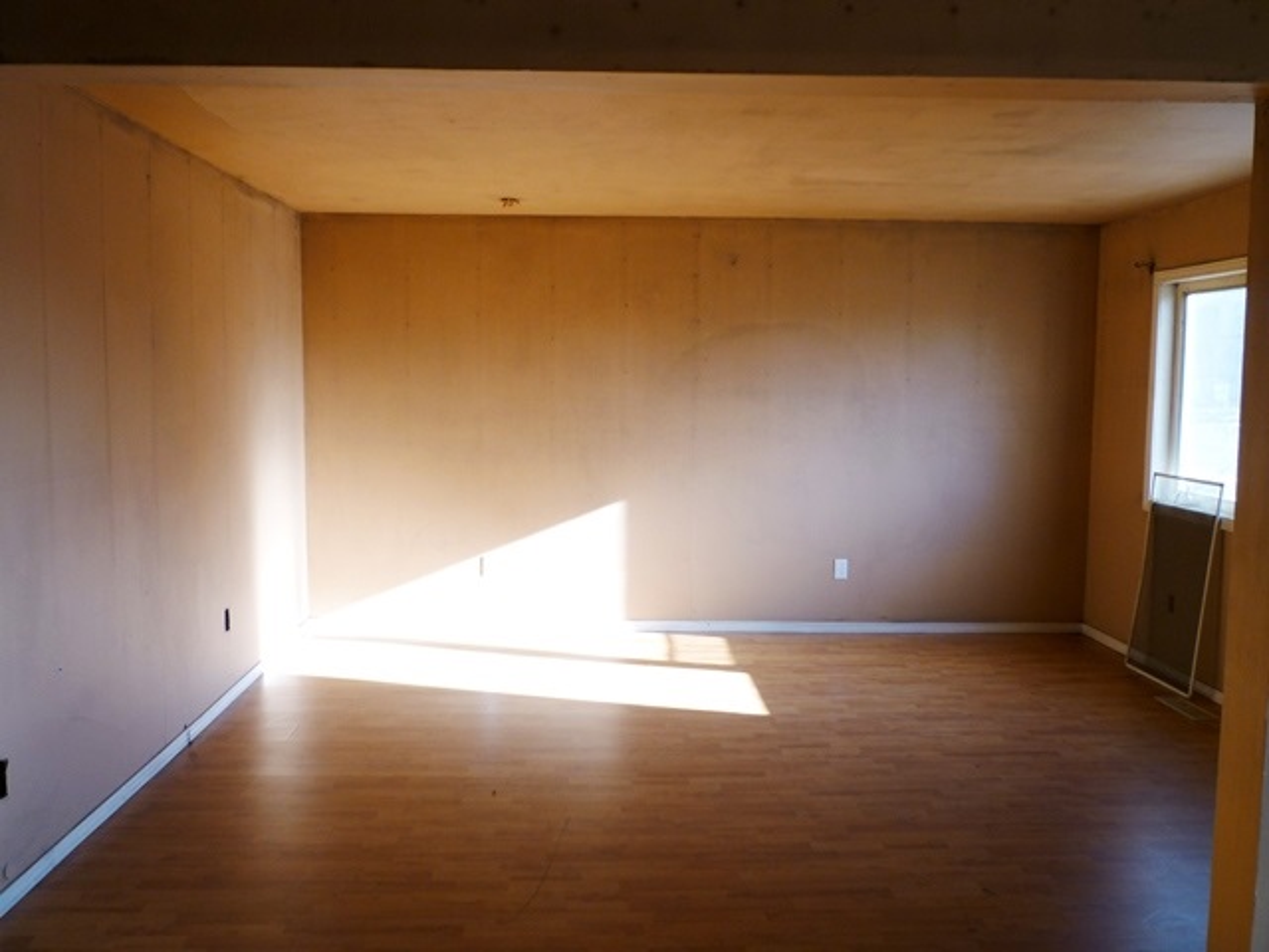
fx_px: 1063
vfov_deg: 48.2
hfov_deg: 61.7
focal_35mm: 29
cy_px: 476
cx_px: 634
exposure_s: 1/40
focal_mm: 5.2
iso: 80
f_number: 3.3
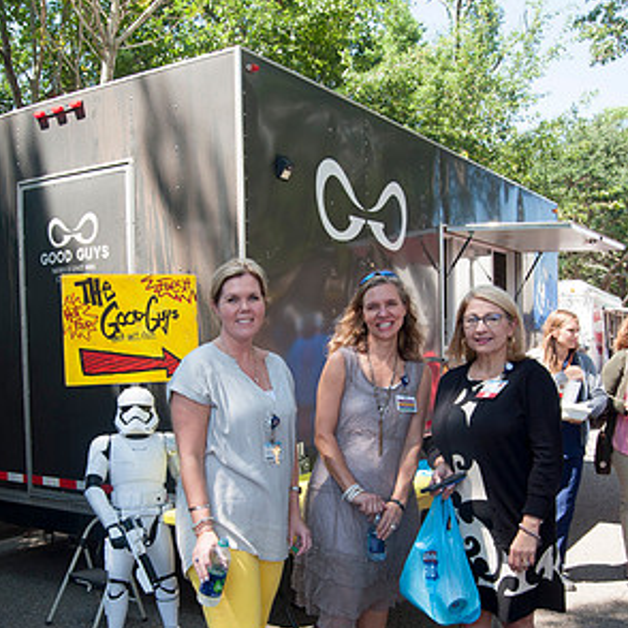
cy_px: 384
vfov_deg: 44.6
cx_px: 315
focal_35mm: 37
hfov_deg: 44.9
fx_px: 759
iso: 200
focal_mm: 19
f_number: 8
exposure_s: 1/200
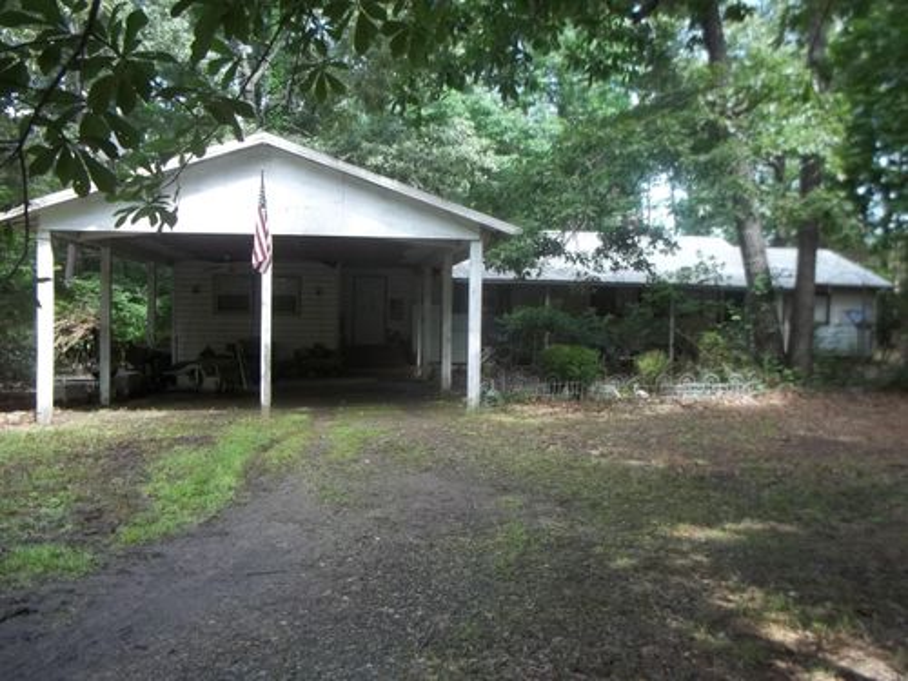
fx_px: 866
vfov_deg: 42.9
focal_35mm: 33
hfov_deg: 55.4
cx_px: 454
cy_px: 340
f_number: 3.3
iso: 64
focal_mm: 5.9
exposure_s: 1/60
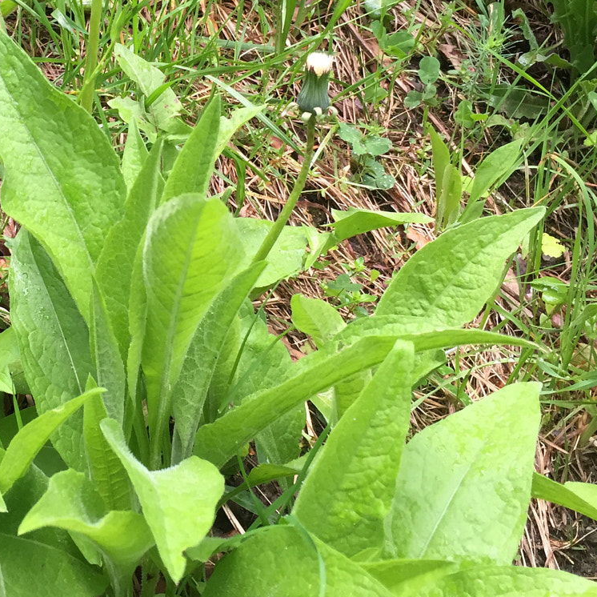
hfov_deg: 30.4
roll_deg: +0.1
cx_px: 129
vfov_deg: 30.4
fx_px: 1073
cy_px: 129
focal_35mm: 55
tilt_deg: -23.3
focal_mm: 4.15
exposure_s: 1/33
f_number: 2.2
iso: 32
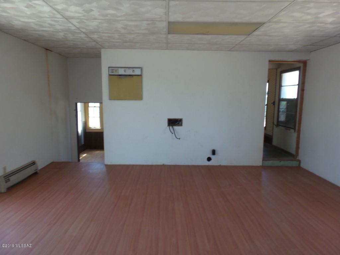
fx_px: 226
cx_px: 170
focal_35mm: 23
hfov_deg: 73.9
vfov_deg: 58.9
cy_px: 128
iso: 100
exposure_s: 1/60
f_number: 3.5
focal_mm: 4.1
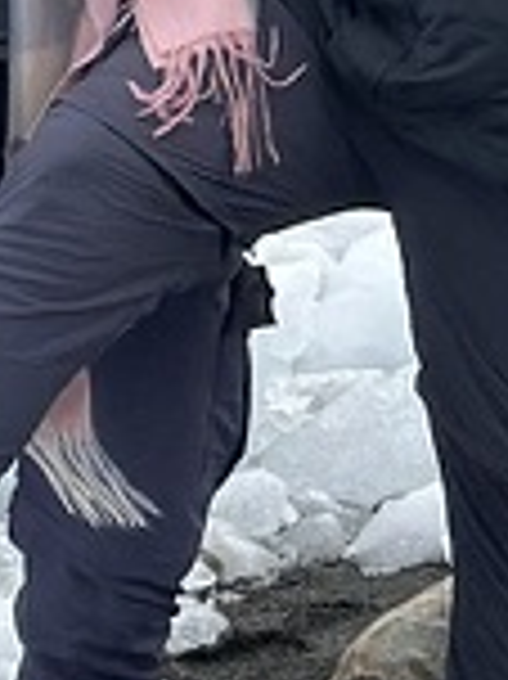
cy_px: -630
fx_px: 6368
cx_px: 688
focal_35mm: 325
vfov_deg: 6.0
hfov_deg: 4.5
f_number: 1.78
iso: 100
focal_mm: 6.86
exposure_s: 1/13699
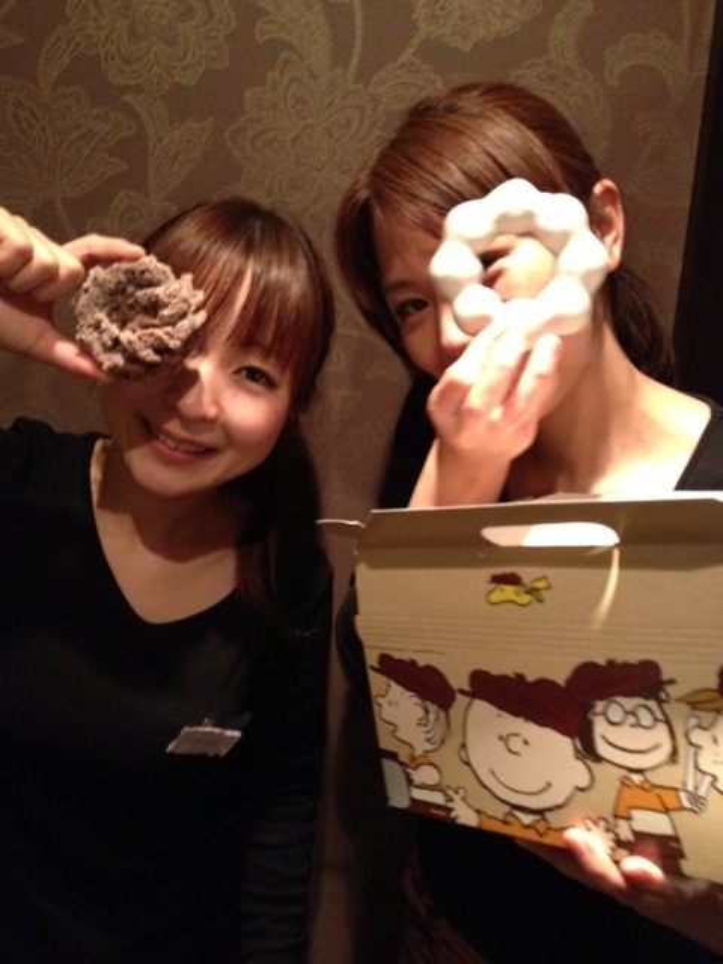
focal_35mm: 35
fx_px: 975
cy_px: 482
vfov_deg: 52.6
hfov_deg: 40.7
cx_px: 362
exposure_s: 1/15
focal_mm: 4.28
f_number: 2.4
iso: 640
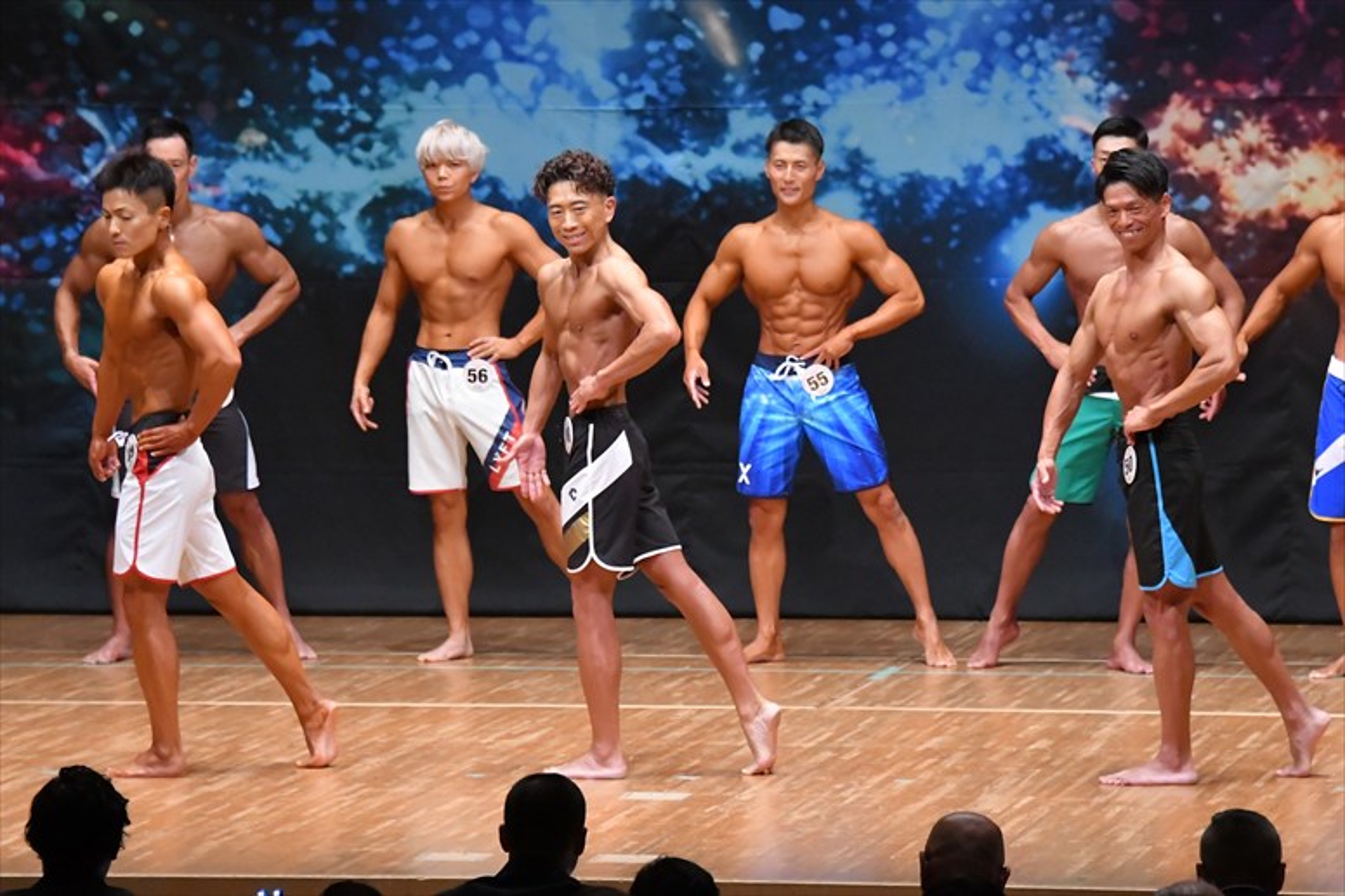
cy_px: 448
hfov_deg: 9.2
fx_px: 8402
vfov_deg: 6.1
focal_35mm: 225
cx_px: 672
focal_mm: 150
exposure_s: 1/400
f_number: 5.6
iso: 8000
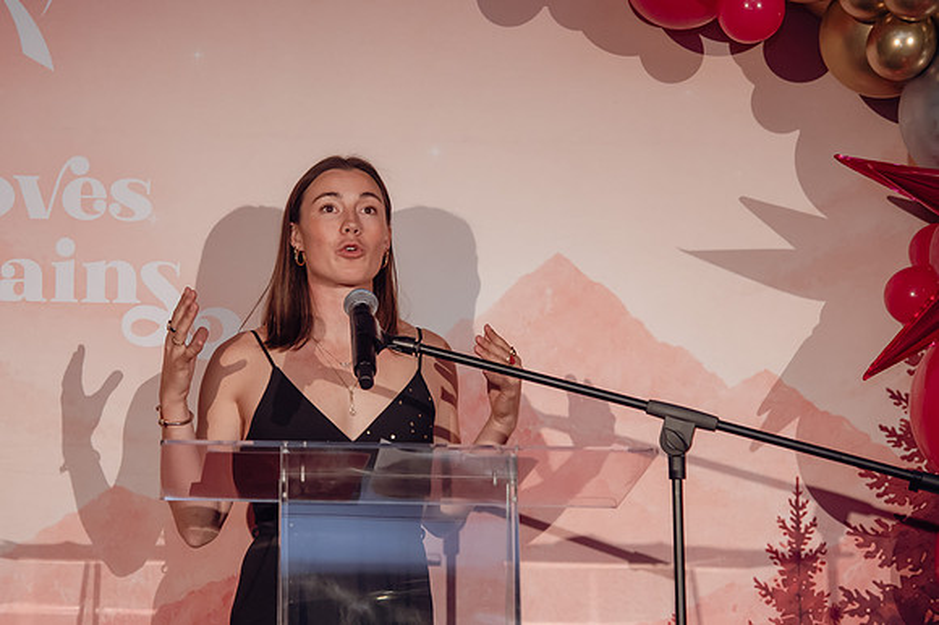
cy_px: 272
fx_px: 2580
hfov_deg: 20.5
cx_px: 281
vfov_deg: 13.8
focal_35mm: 99
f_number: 4
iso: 3200
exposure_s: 1/320
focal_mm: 70
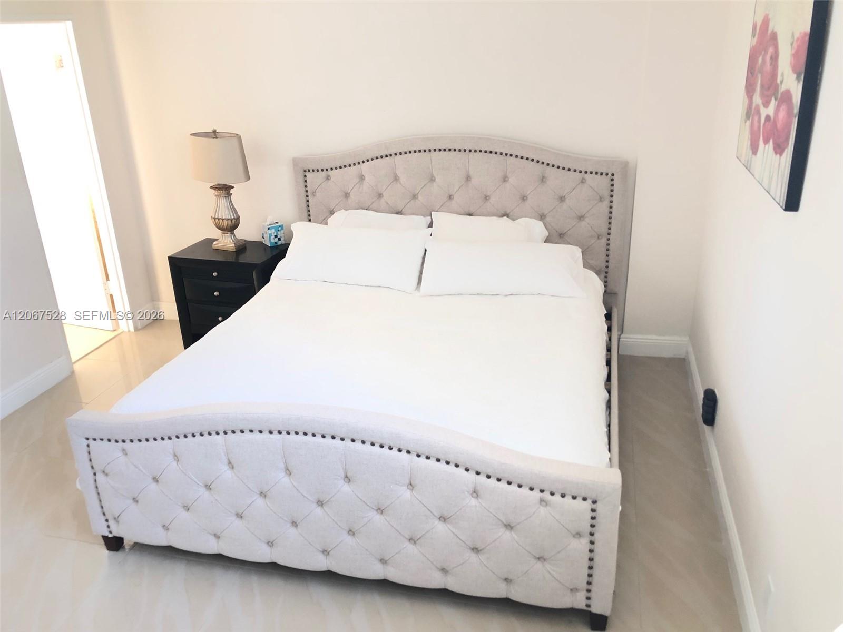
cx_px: 422
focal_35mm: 28
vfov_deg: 49.7
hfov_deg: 63.4
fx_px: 682
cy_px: 316
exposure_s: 1/15
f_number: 1.8
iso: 50
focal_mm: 3.99
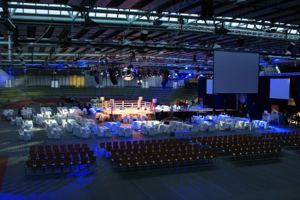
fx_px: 300
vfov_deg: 36.8
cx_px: 150
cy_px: 100
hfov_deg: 53.2
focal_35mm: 36
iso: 400
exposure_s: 1/5
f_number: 4.5
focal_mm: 24
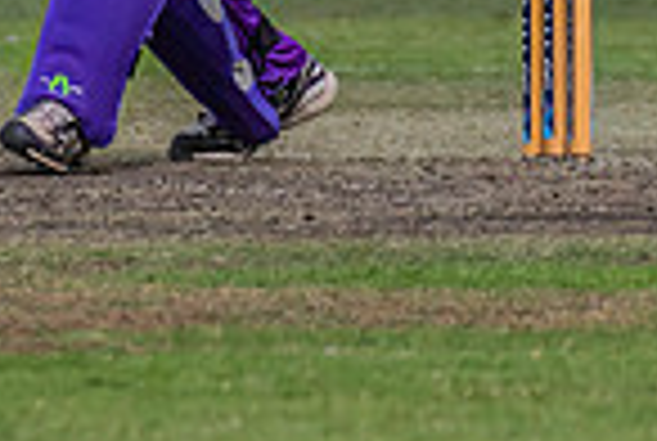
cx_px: -36
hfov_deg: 1.0
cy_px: -343
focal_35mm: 2165
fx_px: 39592
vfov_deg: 0.6
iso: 800
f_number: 8
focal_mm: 500
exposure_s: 1/2500
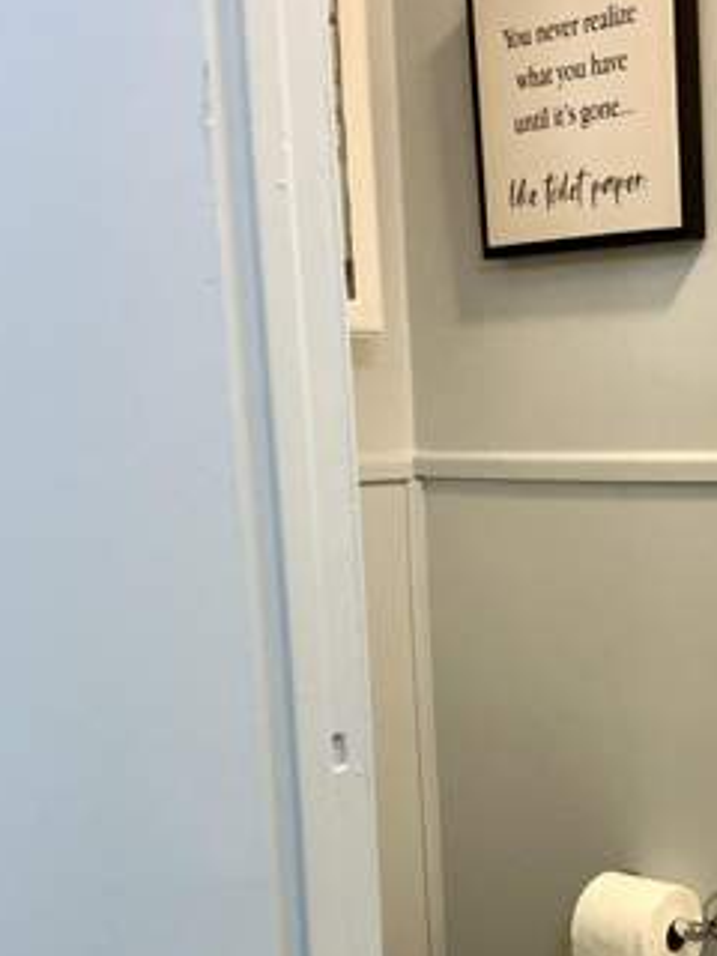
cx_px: 651
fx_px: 1602
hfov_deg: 24.5
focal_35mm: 58
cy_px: 705
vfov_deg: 32.7
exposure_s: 1/60
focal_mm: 3
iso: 64
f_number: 1.8
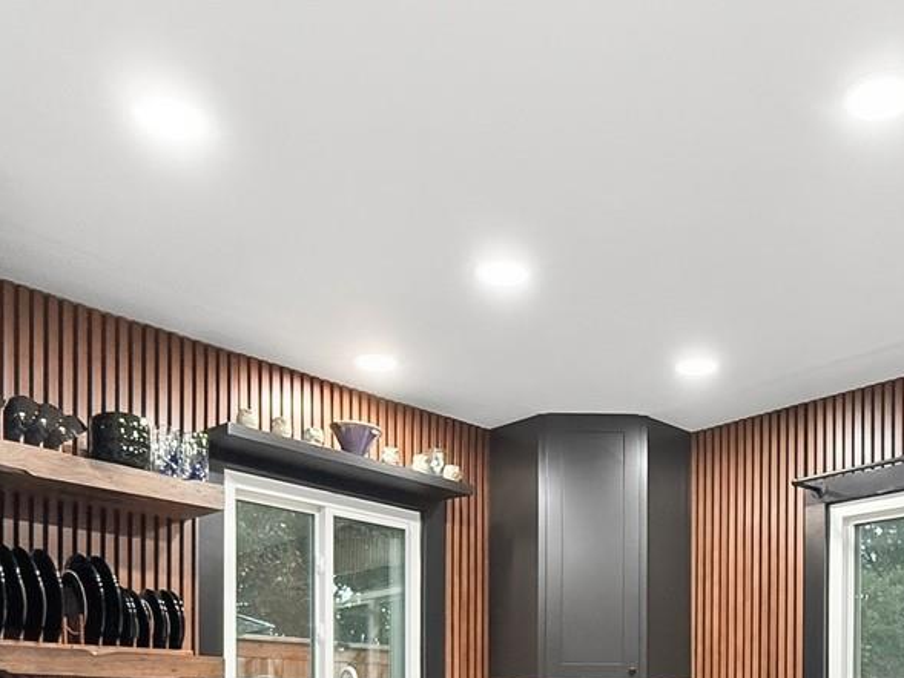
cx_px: 602
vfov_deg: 33.0
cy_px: 747
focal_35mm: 38
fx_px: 993
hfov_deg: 48.2
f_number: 2.2
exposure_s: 1/60
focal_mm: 2.2
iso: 320
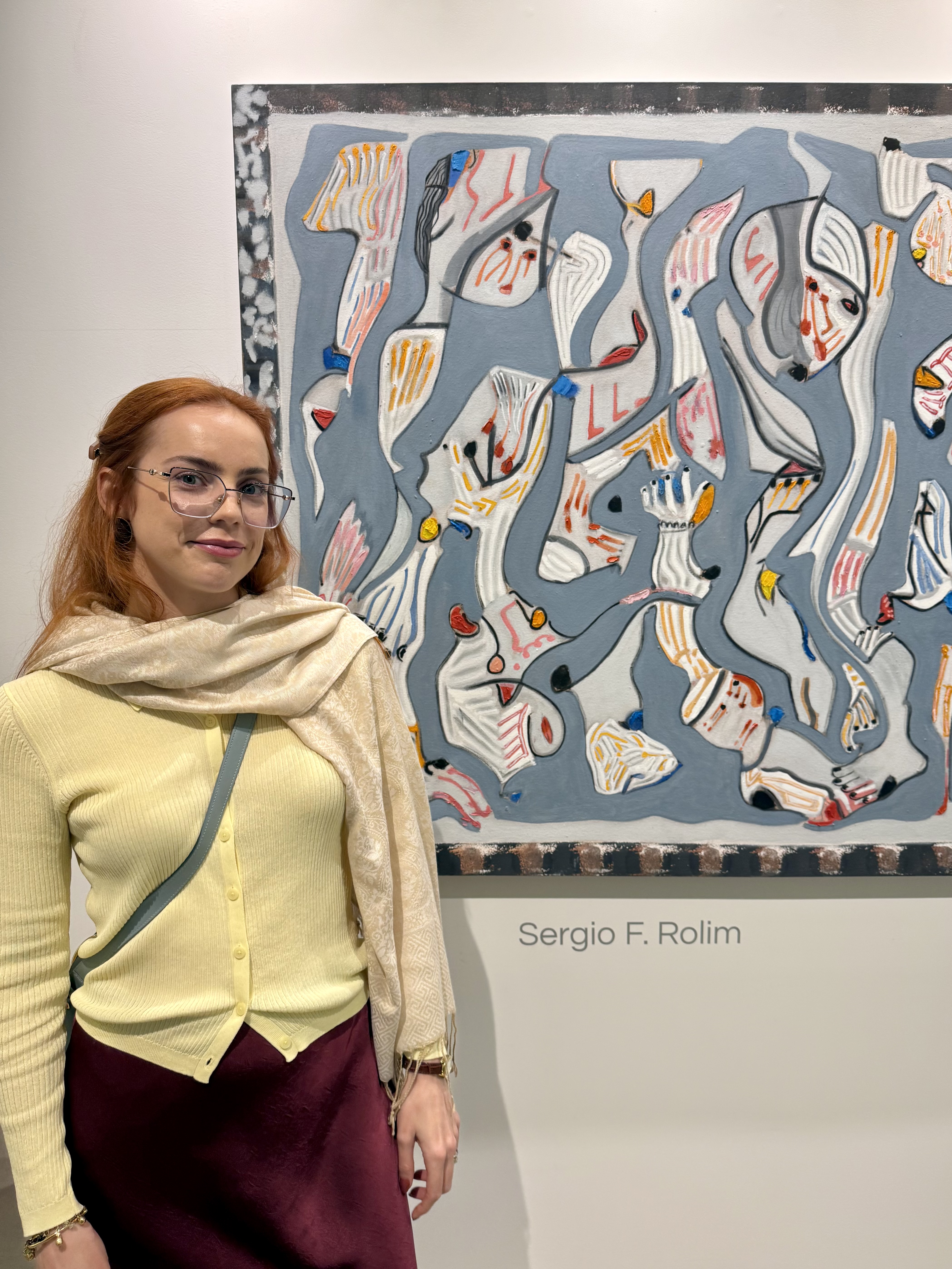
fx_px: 880
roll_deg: -1.1
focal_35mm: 24
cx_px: 476
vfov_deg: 71.6
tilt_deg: -7.7
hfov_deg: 56.8
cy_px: 634
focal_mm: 6.76
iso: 125
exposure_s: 1/60
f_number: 1.78
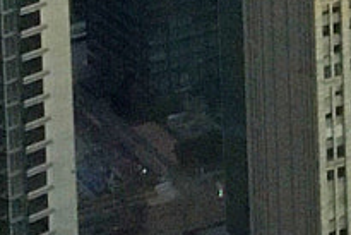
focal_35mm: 235
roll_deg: +1.7
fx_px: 2293
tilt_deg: -10.3
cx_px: 945
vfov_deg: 5.6
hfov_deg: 7.9
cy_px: -328
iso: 250
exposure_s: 1/33
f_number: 2.2
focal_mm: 4.15
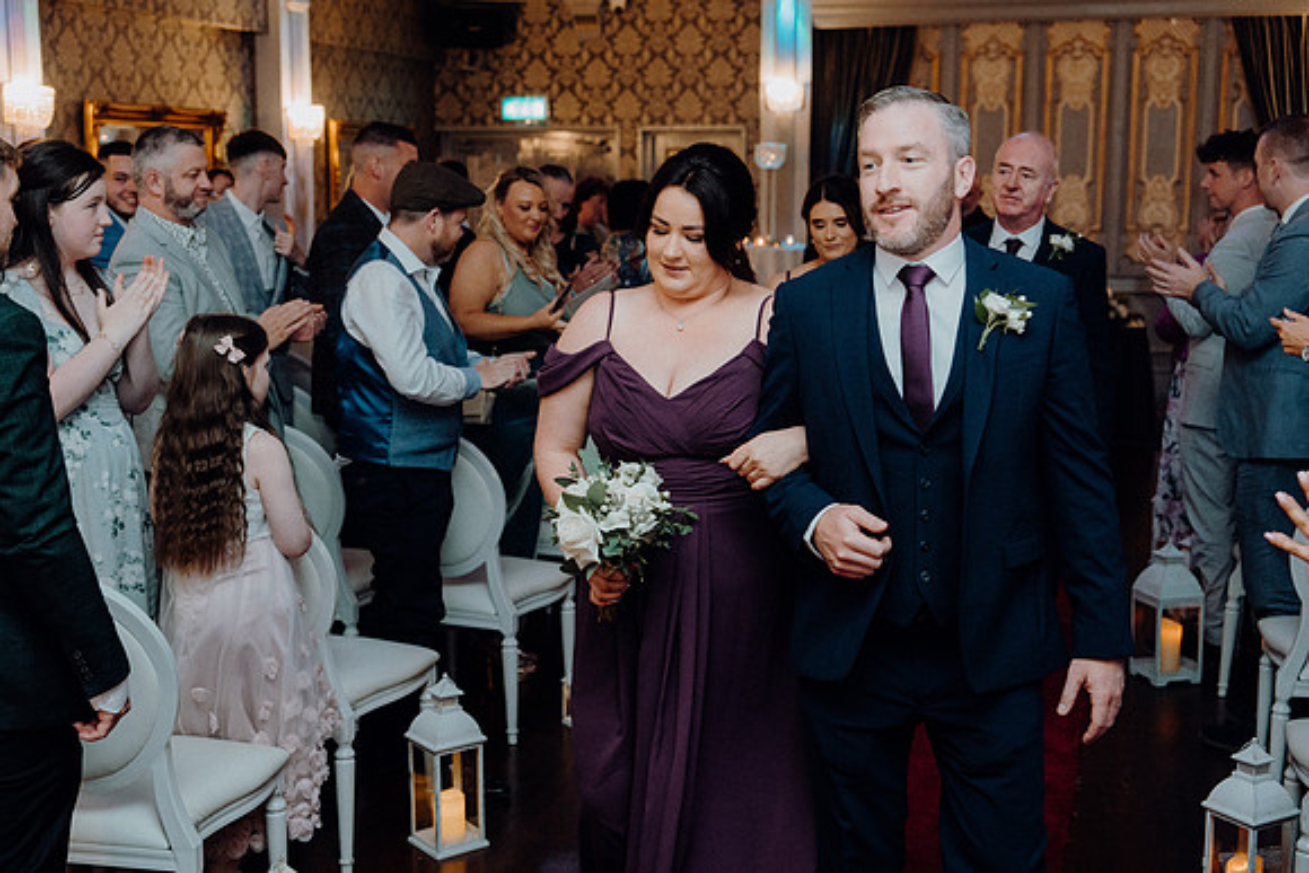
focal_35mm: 47
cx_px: 654
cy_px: 436
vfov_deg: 28.7
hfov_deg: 41.9
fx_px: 1709
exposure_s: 1/160
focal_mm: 47
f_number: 3.5
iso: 2500
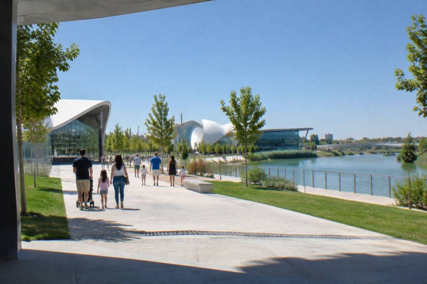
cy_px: 142
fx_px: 474
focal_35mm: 40
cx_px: 214
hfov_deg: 48.5
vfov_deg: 33.4
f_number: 11
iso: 100
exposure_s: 1/125
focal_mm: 40
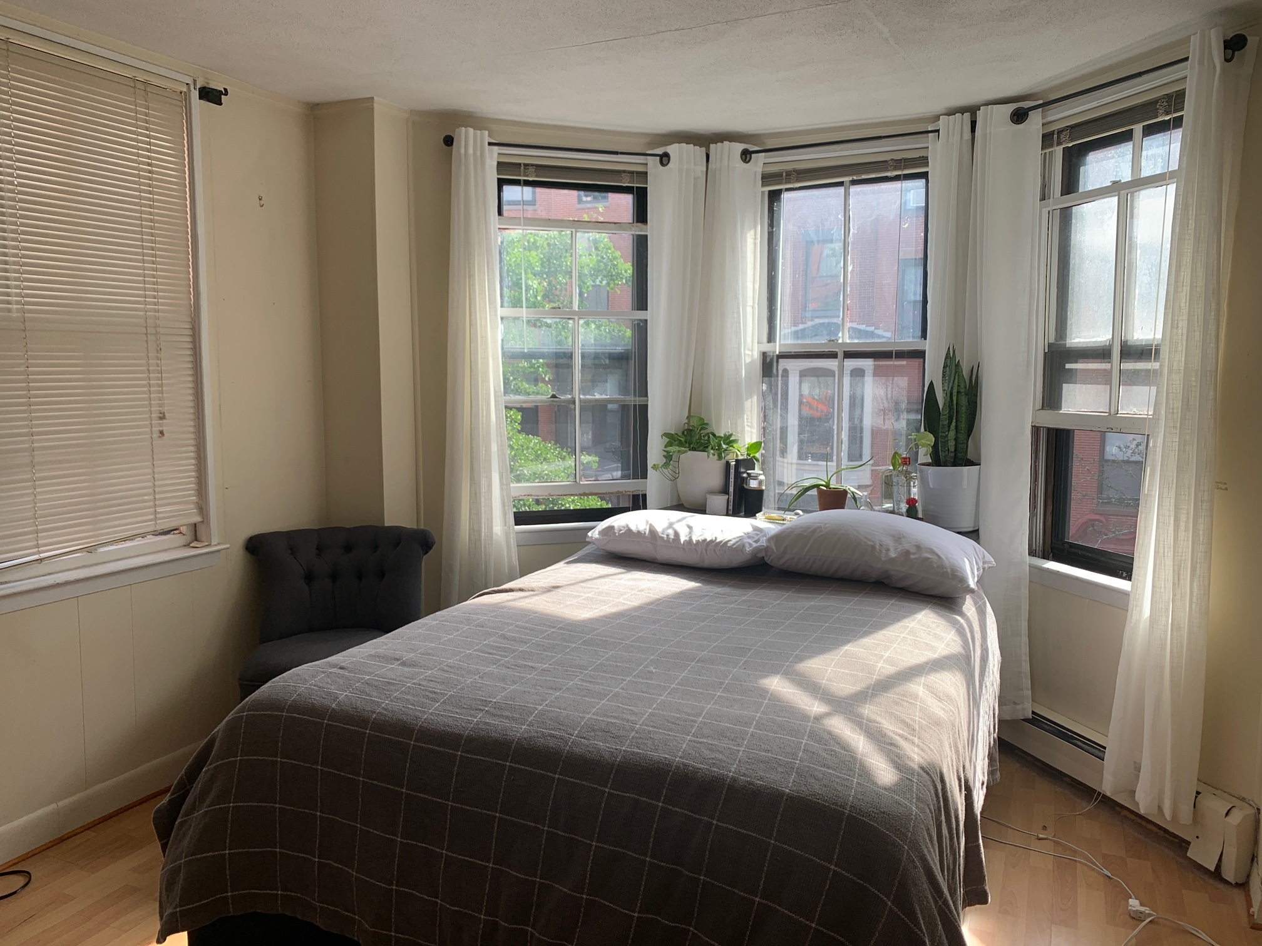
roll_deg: -0.6
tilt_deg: -6.0
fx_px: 948
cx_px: 631
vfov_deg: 53.1
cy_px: 473
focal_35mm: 26
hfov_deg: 67.3
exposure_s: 1/172
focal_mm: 4.25
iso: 25
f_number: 1.8
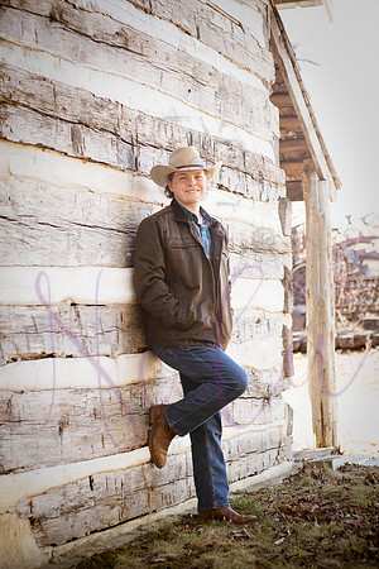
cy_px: 284
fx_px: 1263
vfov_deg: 25.4
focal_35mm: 80
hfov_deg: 17.1
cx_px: 190
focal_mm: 80
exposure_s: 1/500
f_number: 4.5
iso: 800
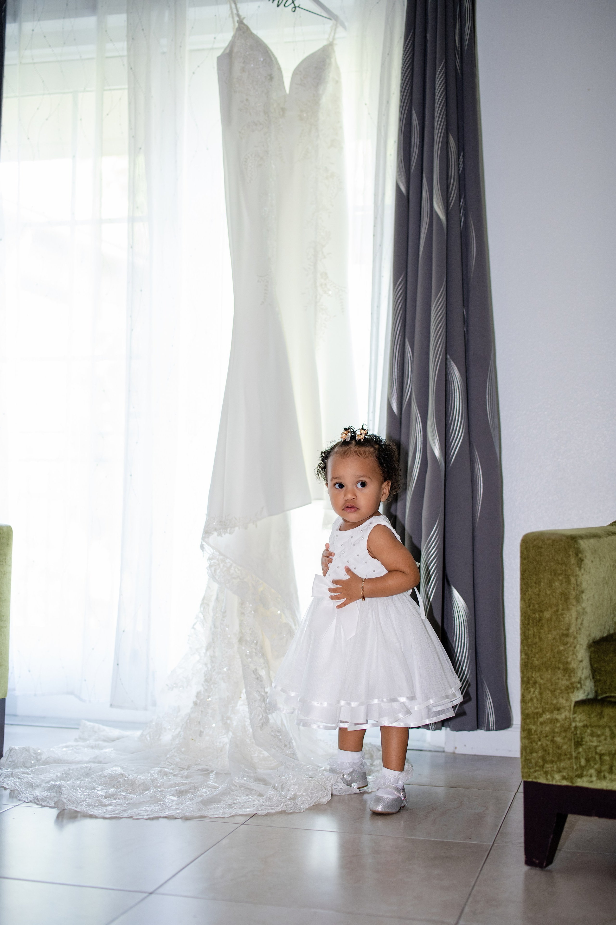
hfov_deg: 27.0
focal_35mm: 50
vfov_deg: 39.6
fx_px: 1283
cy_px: 462
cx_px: 308
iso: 800
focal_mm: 50
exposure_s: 1/200
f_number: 2.2
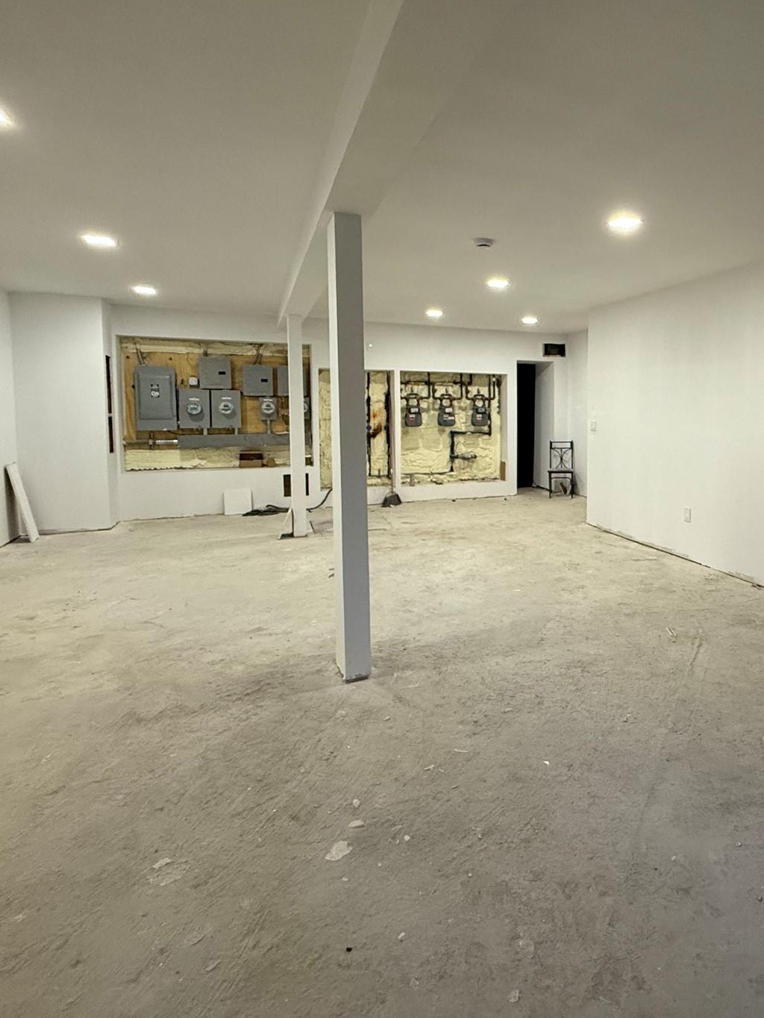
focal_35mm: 21
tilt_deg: -2.8
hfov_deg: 59.2
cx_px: 596
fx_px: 618
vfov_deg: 78.6
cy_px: 446
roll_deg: -0.1
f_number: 2.2
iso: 320
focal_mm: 2.22
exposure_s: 1/120
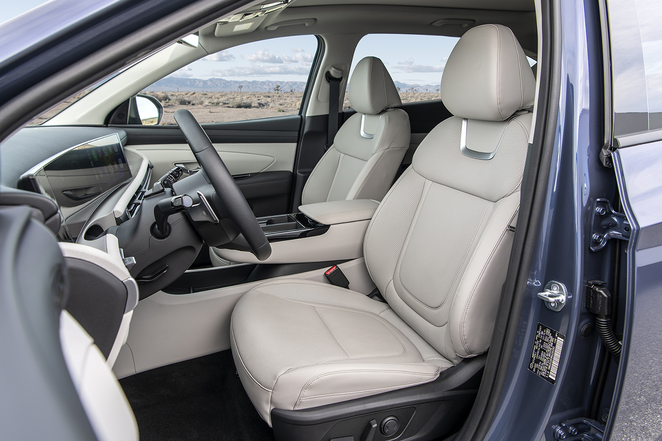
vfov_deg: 53.1
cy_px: 220
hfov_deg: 73.7
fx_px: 441
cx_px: 331
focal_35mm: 24
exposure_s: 1/80
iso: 100
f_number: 5
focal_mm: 24
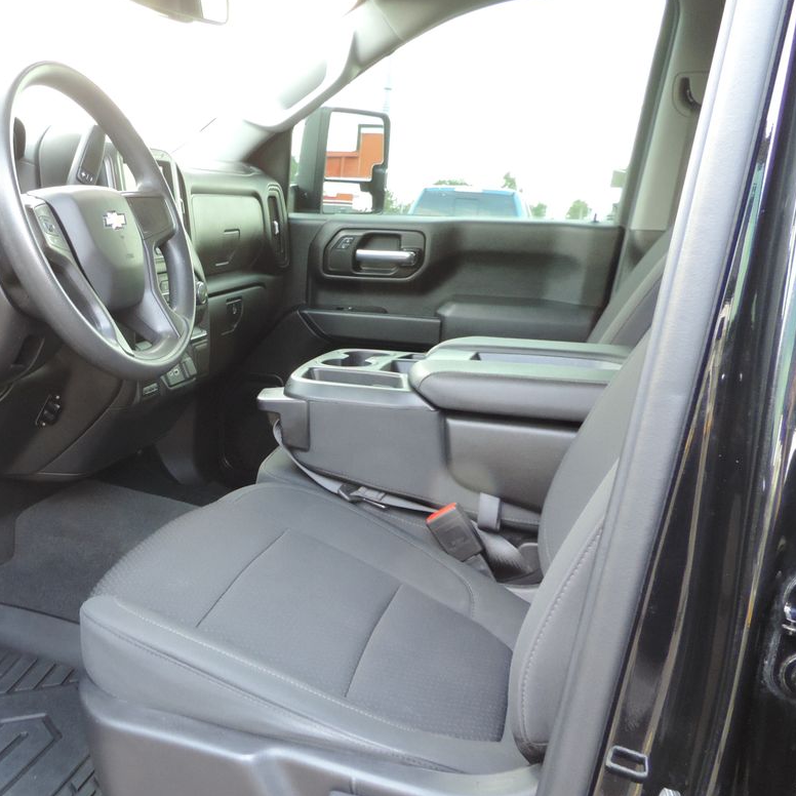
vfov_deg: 47.2
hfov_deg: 45.7
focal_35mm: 35
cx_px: 209
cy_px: 437
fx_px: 911
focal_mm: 4.3
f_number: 3
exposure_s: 1/30
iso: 320
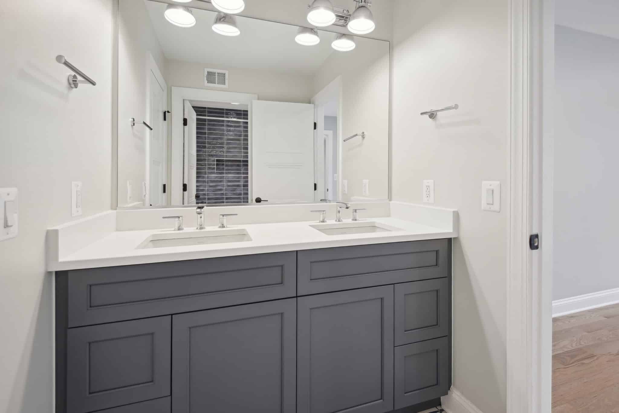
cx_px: 310
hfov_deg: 96.7
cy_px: 206
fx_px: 275
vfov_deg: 73.8
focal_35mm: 16
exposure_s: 1/13
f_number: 8
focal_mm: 16
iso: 400
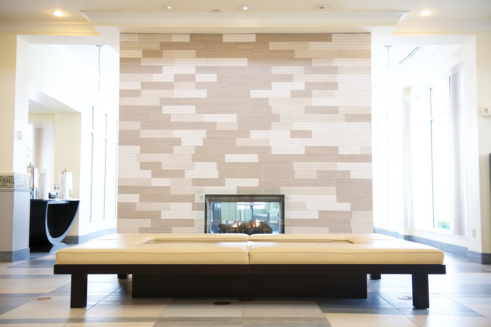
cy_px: 164
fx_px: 518
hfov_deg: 50.7
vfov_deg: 35.0
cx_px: 246
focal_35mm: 38
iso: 500
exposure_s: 1/60
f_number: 3.2
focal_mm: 38
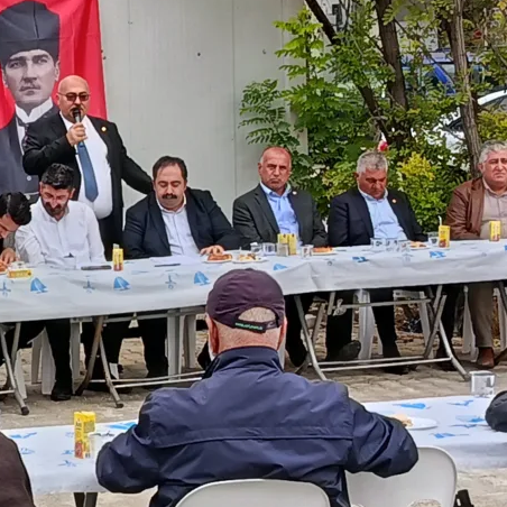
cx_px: 16
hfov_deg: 14.1
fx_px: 2022
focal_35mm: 122
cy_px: 306
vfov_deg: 14.3
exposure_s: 1/175
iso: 50
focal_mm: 5.24
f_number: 1.7
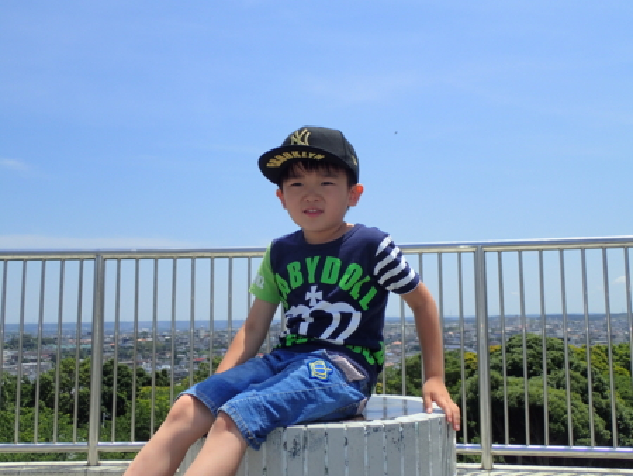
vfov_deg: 36.0
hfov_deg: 46.8
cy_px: 238
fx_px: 732
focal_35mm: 40
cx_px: 316
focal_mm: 7.34
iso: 100
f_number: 11
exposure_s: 1/125
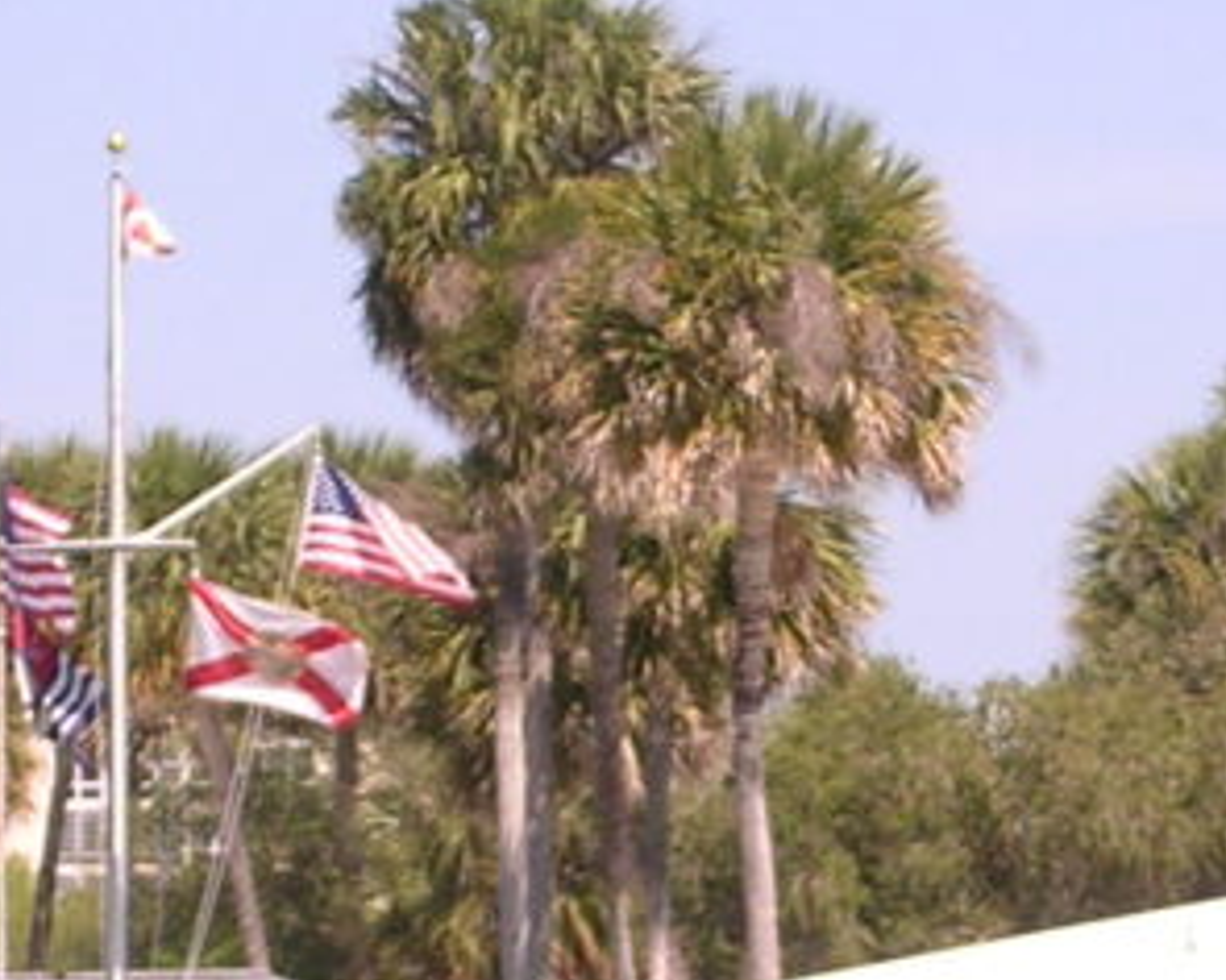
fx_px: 12917
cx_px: 698
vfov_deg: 4.3
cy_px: 1246
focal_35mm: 356
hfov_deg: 5.4
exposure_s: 1/316
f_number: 4.6
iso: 100
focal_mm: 15.9
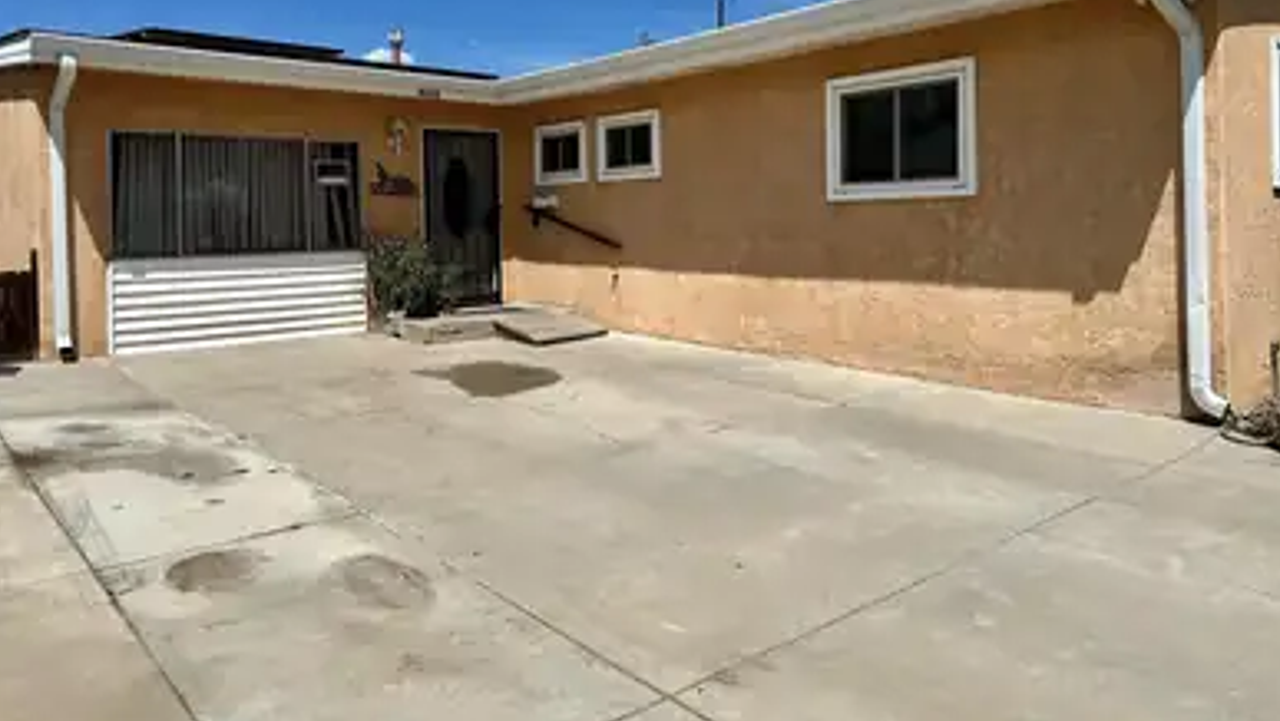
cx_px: 648
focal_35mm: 27
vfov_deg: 42.2
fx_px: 917
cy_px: 228
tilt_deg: -1.7
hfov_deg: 69.8
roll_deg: +0.5
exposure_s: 1/8197
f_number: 1.78
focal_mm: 6.86
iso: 80
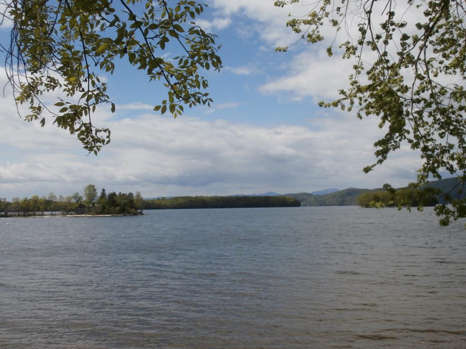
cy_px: 174
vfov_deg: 37.7
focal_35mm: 38
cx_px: 233
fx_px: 512
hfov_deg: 49.0
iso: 100
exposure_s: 1/2000
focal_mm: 6.67
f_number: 3.9
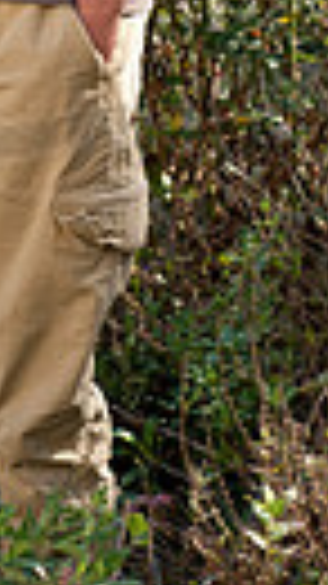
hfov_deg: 4.8
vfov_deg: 8.4
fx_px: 3917
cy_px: -256
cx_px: -25
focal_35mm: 253
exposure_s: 1/250
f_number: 5.6
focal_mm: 70
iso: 160
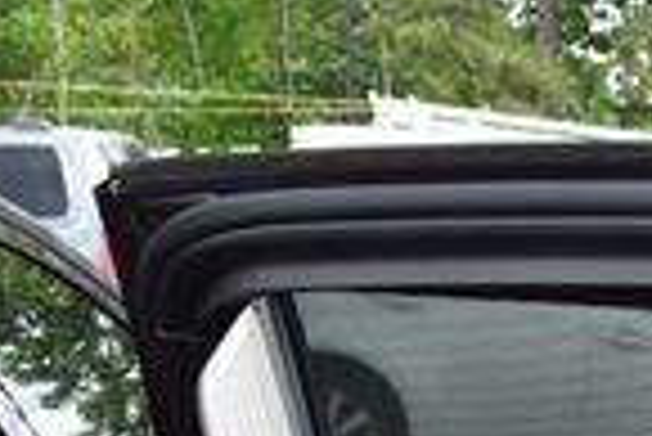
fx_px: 2393
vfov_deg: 9.8
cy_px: 800
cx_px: 958
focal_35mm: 132
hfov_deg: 14.5
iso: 400
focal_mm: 20
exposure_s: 1/160
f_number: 9
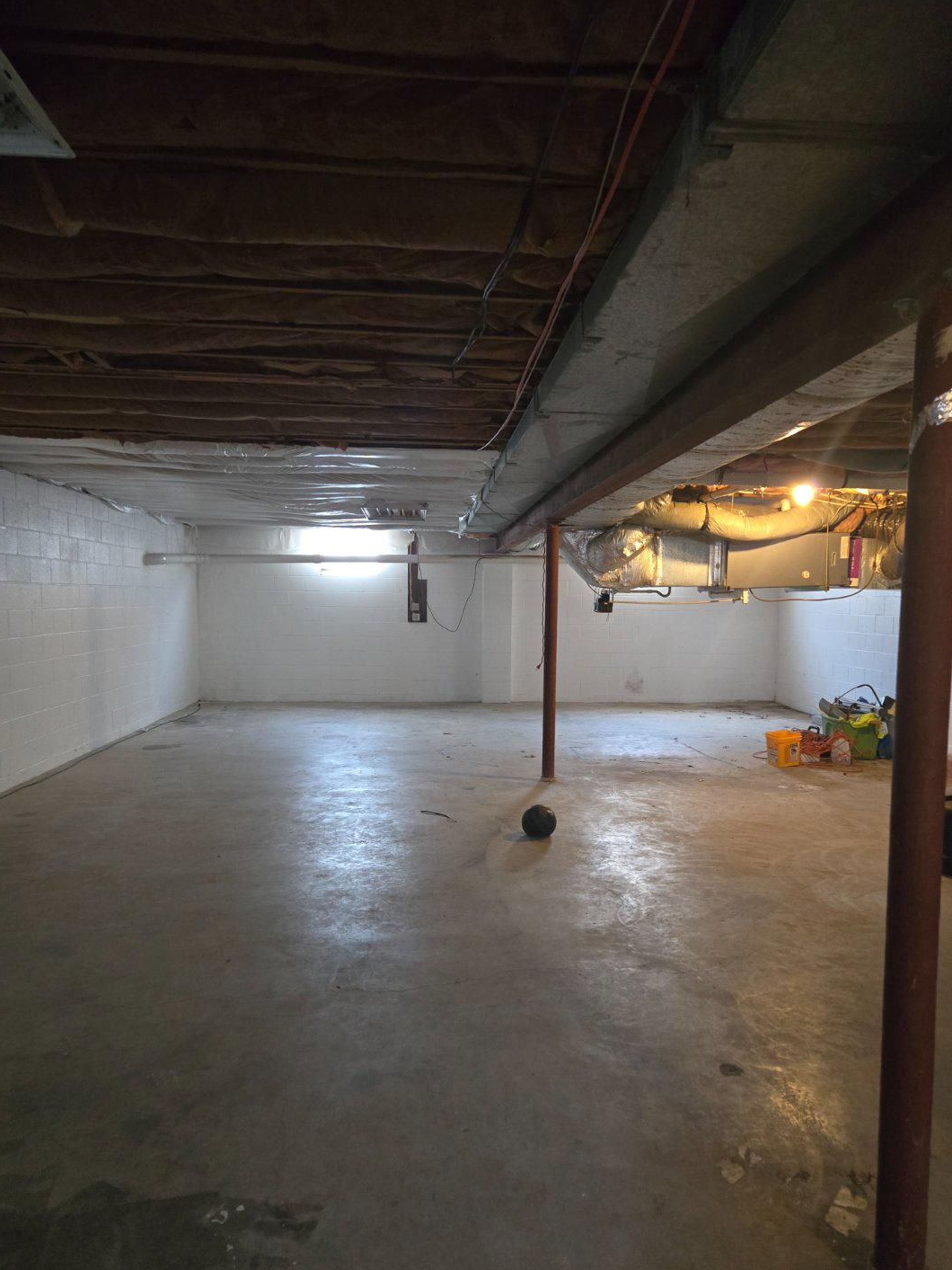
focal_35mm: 25
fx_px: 917
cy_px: 674
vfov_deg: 69.3
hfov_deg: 54.8
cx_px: 512
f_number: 1.8
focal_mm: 5.4
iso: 1000
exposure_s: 1/60
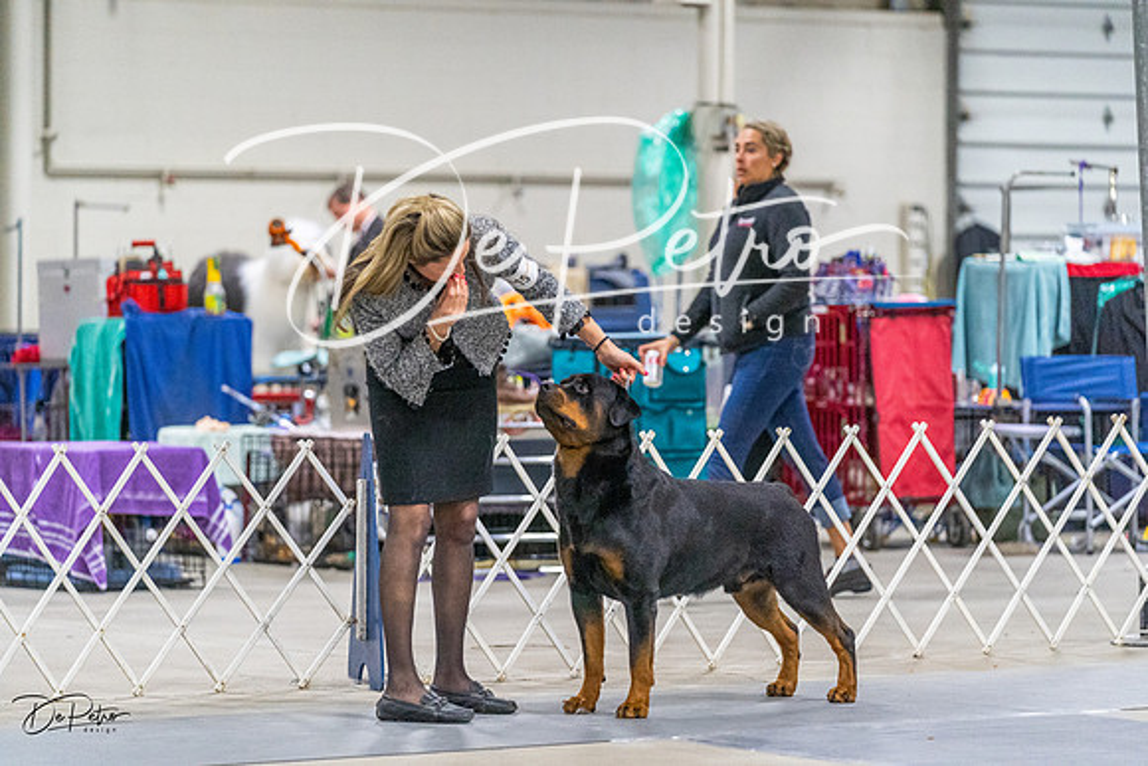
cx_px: 574
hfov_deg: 13.0
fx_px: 5039
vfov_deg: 8.7
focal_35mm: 158
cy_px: 383
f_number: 3.2
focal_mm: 158
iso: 6400
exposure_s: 1/320
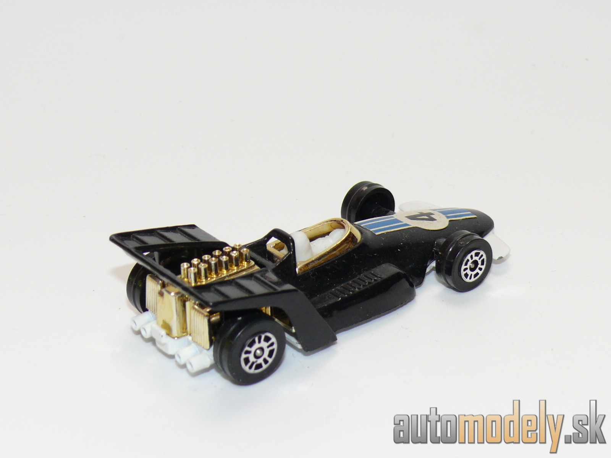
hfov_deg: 21.1
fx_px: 1642
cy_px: 229
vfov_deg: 15.9
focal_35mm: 93
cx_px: 306
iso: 100
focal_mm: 12.7
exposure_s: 1/30
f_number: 4
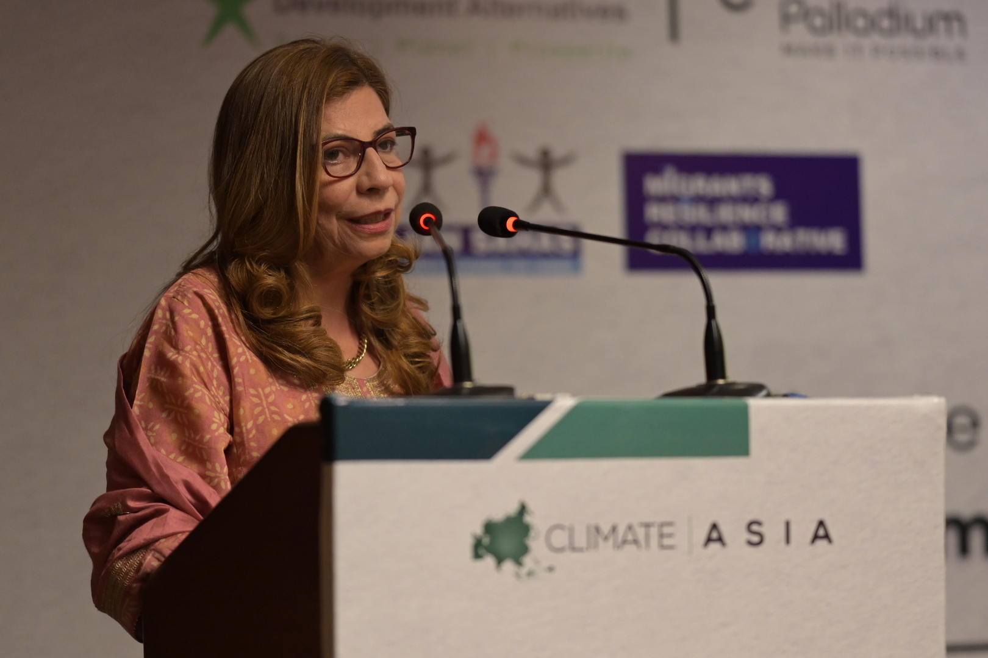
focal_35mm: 127
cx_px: 494
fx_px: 3485
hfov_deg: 16.1
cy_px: 329
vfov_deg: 10.8
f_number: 1.8
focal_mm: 85
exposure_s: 1/200
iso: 1250
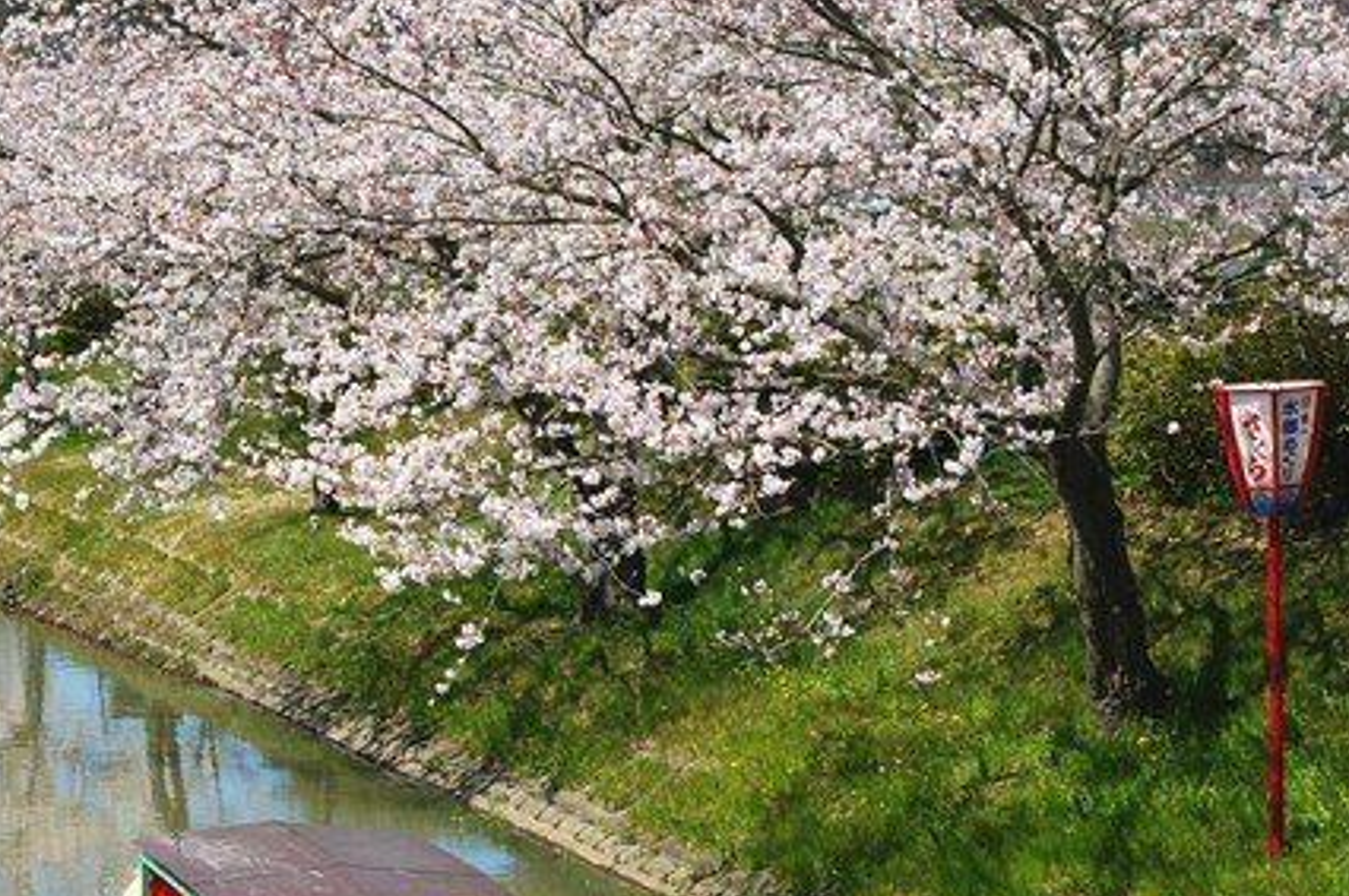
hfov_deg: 18.8
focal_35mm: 109
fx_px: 4080
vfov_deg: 12.5
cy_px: 573
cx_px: 524
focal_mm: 38
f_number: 6.7
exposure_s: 1/750
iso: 200
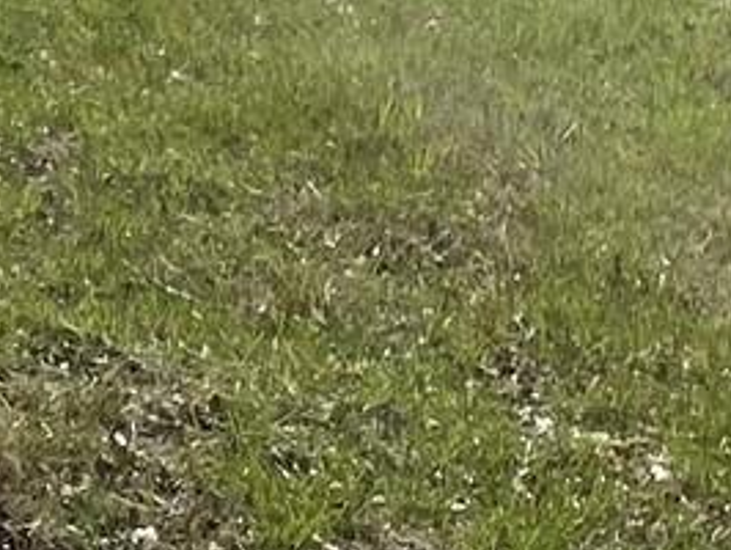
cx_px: -912
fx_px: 4227
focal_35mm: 200
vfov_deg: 7.1
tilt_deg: -1.8
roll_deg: -1.5
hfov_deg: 9.1
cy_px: -666
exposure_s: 1/6897
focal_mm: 4.2
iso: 32
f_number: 1.6
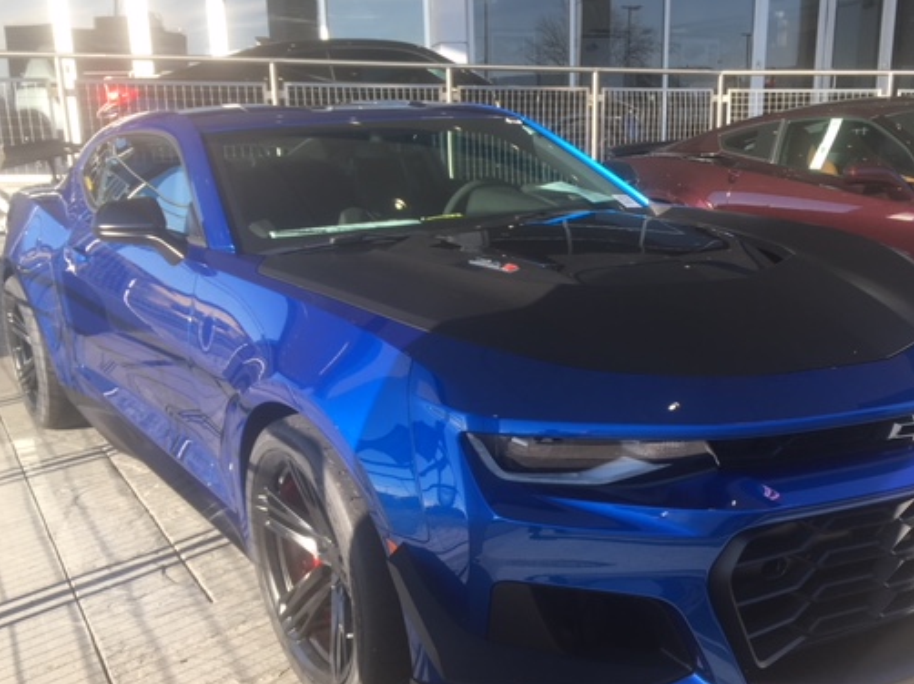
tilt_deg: -16.0
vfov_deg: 38.4
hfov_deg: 49.9
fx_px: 976
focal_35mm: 37
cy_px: 429
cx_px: 543
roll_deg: +1.3
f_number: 2.2
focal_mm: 4.15
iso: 25
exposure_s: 1/319
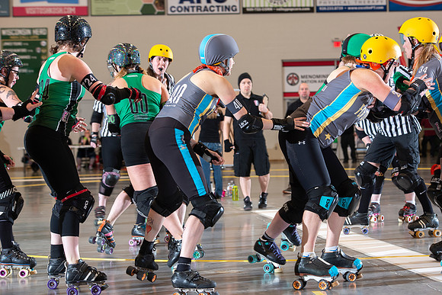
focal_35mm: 95
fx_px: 1167
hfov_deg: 21.5
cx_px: 221
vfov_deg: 14.4
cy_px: 148
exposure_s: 1/160
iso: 640
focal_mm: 95
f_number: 5.6
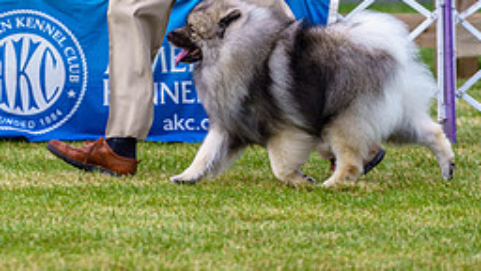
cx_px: 235
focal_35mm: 406
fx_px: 5178
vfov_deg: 3.0
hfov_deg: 5.3
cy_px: -63
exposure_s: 1/500
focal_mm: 171
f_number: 4
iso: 200
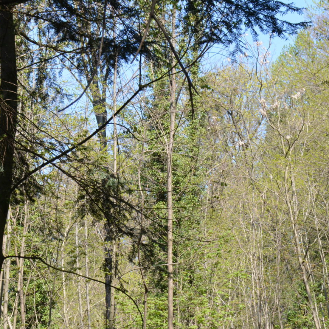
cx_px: 244
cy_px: 316
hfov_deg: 11.6
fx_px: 1613
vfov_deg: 11.5
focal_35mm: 150
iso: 200
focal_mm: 40
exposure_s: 1/200
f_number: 7.1
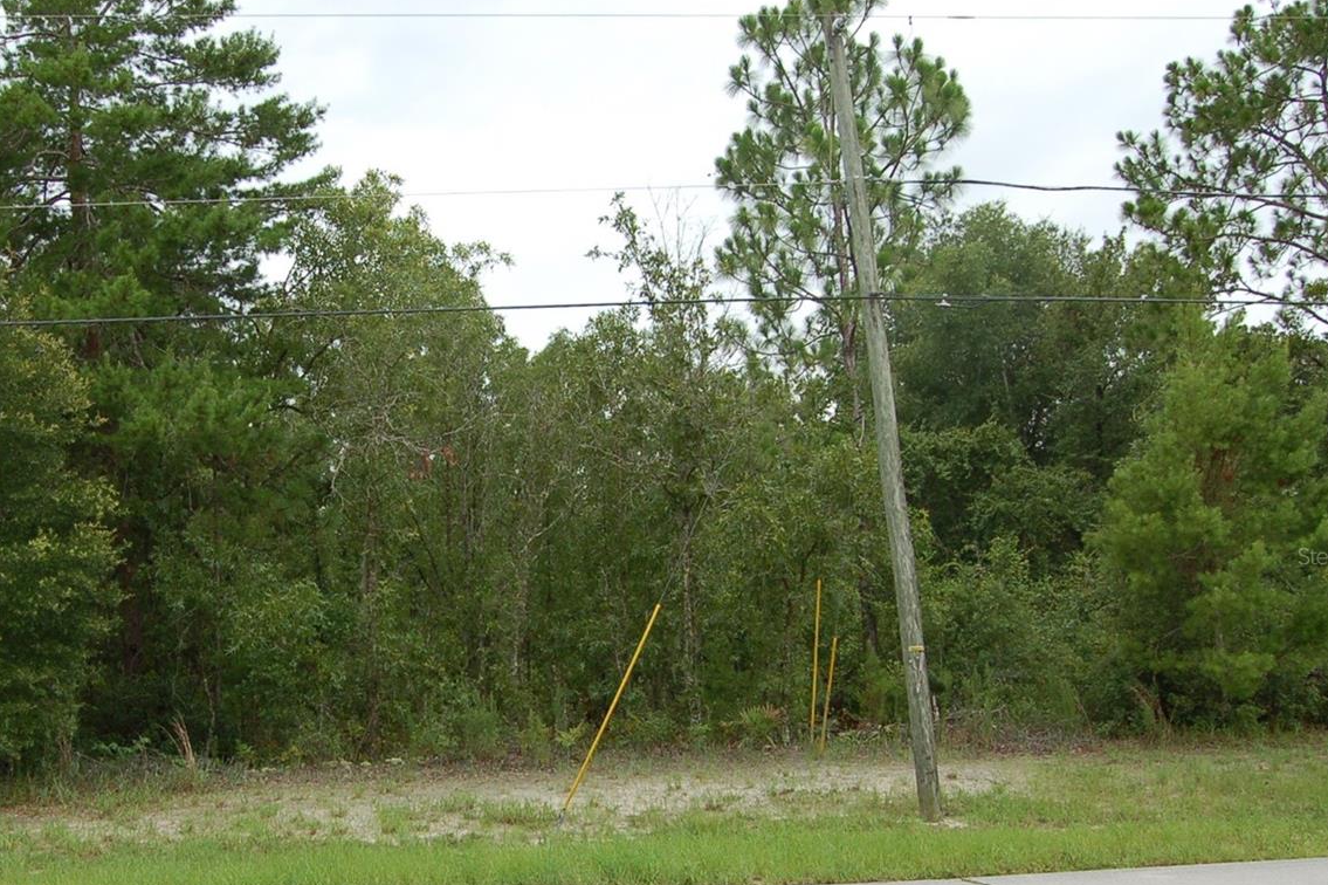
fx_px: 1401
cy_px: 556
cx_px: 466
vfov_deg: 34.8
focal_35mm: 38
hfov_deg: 50.0
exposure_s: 1/160
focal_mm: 18
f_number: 6.3
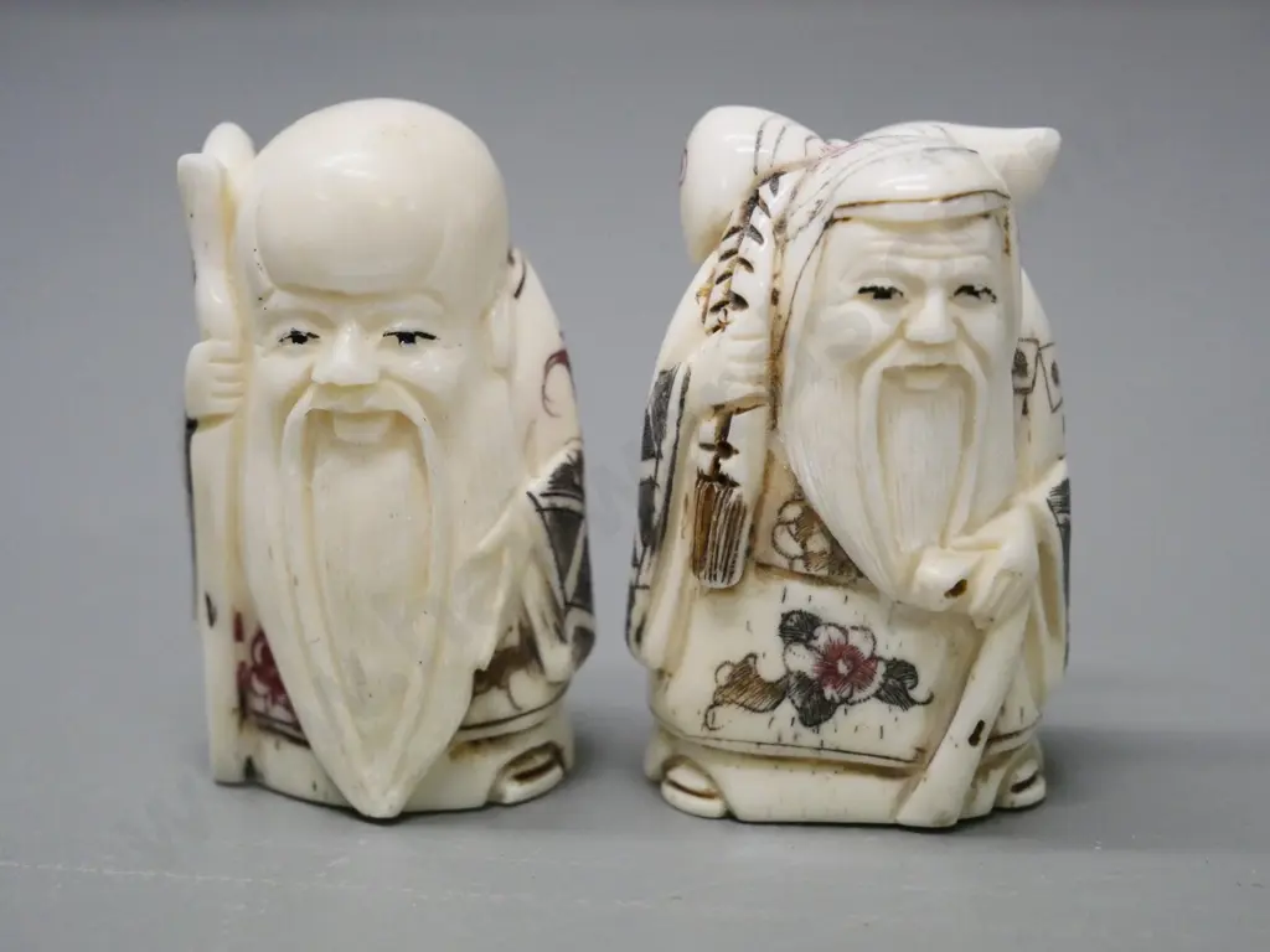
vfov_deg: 18.9
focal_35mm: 78
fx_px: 2862
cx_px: 635
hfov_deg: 25.0
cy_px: 476
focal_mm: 39
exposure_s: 1/250
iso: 3200
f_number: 5.4
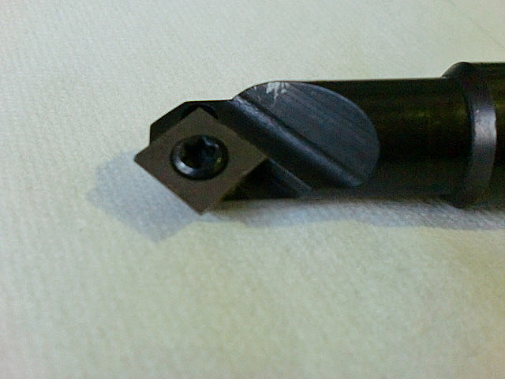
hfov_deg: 52.6
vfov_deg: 40.7
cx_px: 252
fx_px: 511
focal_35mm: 35
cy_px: 190
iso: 800
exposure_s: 1/60
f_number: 3.1
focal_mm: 6.3
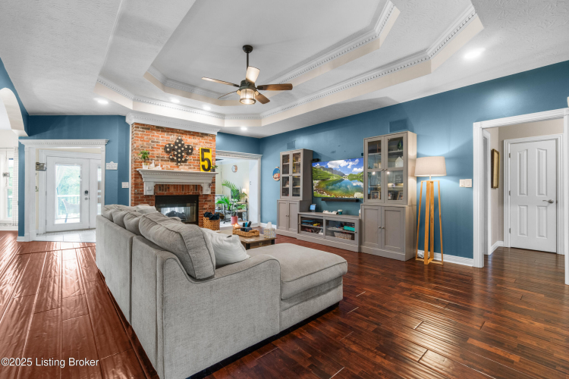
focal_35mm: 15
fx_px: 237
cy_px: 190
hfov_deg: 100.4
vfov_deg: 77.3
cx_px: 284
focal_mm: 10
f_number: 8
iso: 400
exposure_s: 1/1.25
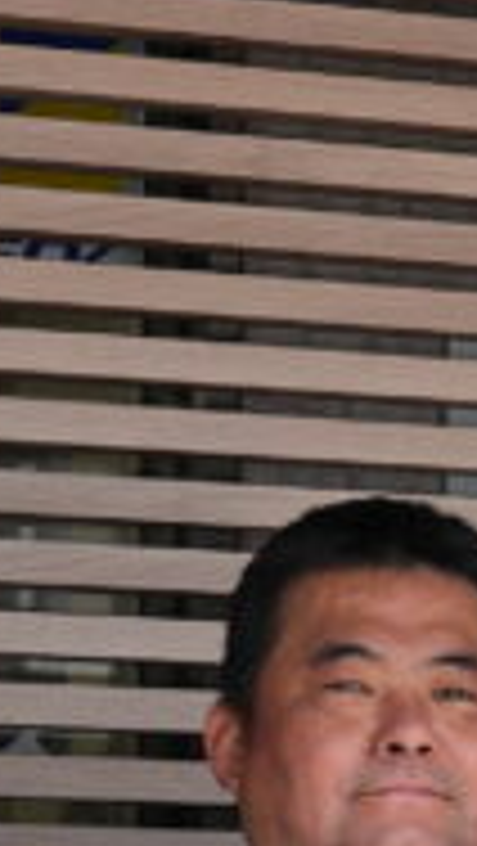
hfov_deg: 4.2
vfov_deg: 7.4
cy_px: 1166
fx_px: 6419
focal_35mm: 286
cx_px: 1080
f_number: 4
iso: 320
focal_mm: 50
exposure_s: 1/250
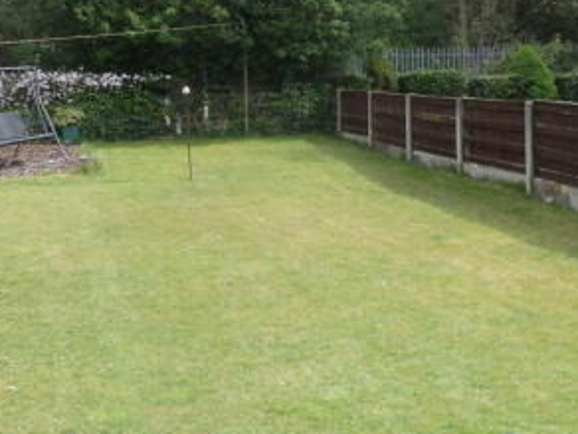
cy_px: 167
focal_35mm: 50
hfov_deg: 38.2
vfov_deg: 29.0
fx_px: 835
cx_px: 310
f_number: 3
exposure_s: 1/640
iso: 100
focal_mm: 4.5
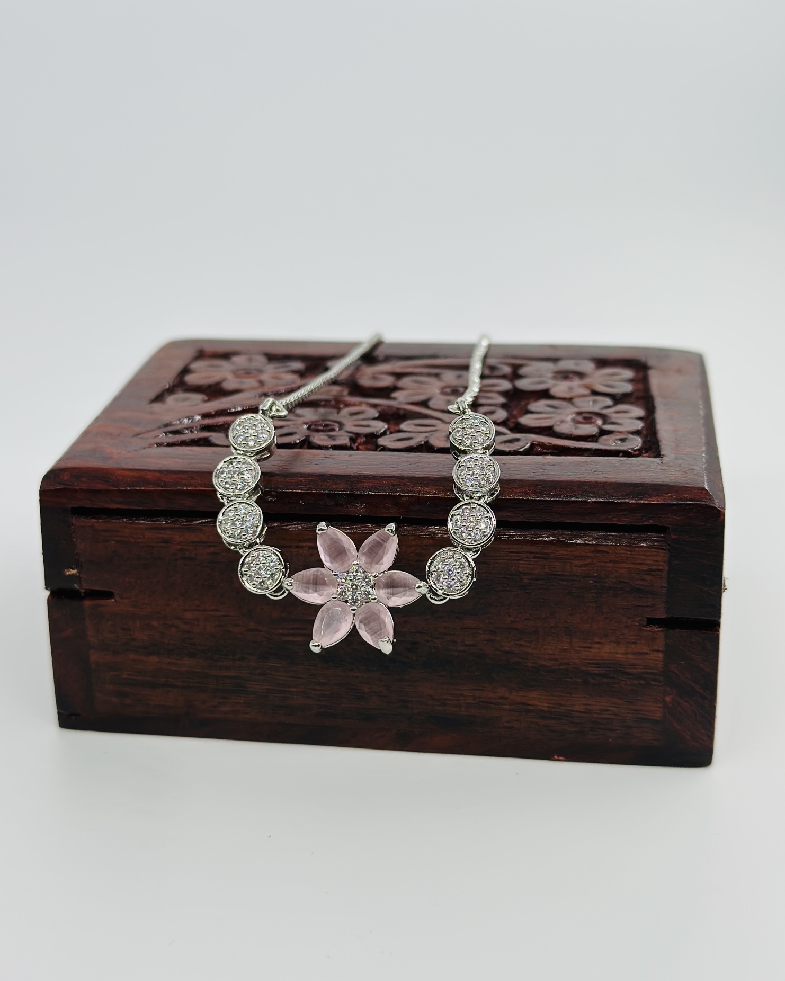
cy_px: 451
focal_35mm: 51
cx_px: 391
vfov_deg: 36.6
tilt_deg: -20.6
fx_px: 1481
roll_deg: -0.4
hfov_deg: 29.7
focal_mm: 6.86
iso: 80
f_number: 1.78
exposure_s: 1/1667
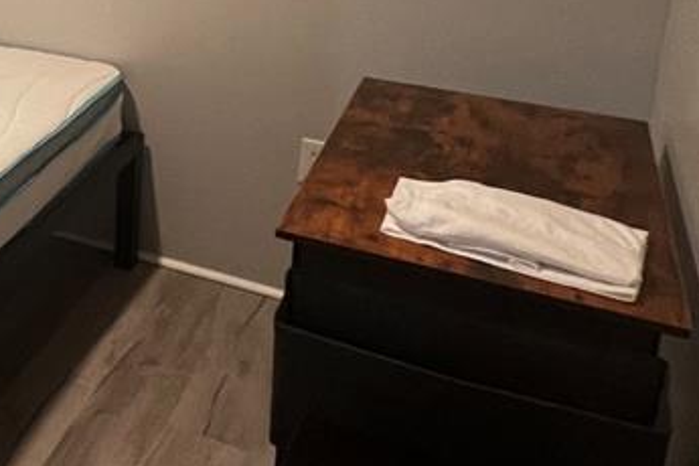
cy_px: -28
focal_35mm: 47
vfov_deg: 26.7
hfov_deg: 35.1
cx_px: -93
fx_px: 913
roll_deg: +2.2
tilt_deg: -13.8
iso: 200
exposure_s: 1/60
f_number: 1.8
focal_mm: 1.57
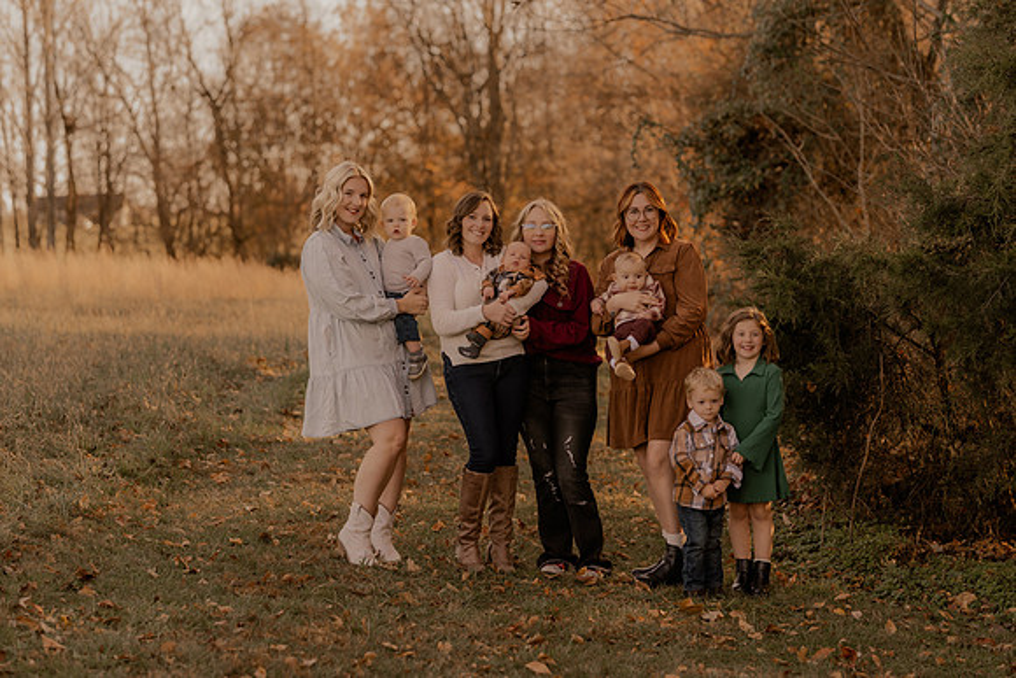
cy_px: 339
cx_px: 508
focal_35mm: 85
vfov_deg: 16.1
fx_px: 2399
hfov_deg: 23.9
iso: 200
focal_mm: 85
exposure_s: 1/320
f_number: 2.8
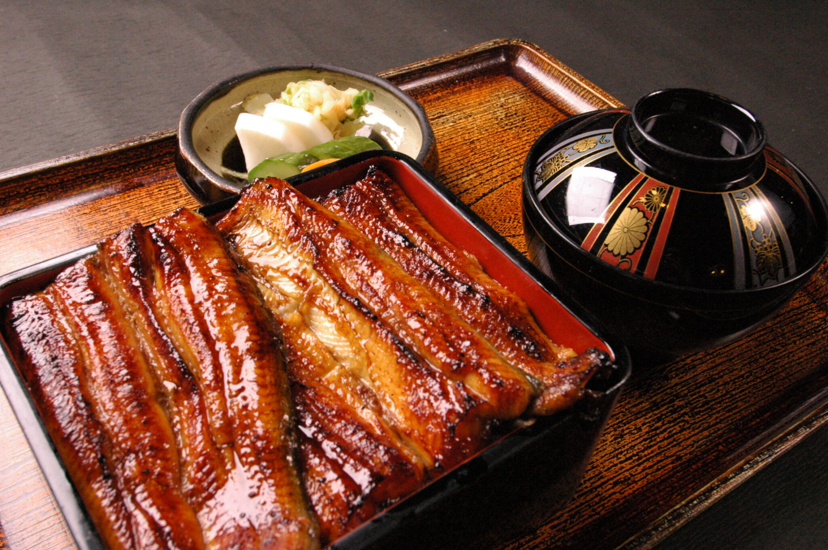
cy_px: 275
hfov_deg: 53.2
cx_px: 414
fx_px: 827
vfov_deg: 36.8
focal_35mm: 36
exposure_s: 1/250
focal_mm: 24
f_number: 11
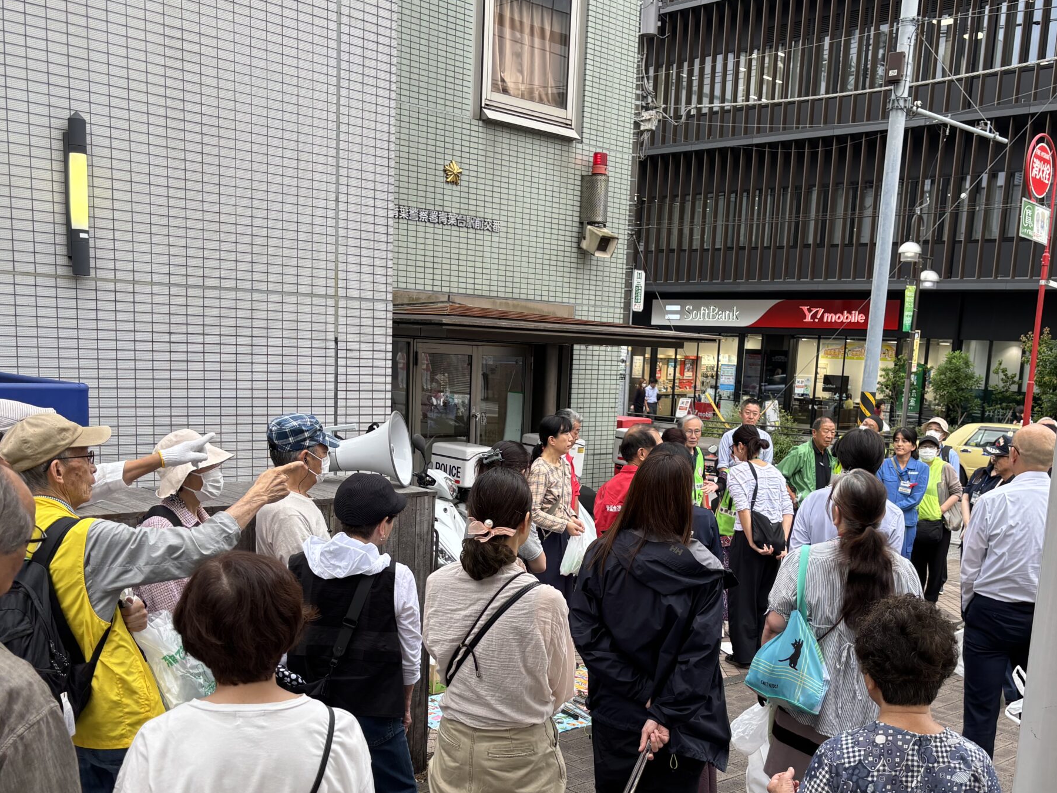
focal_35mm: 37
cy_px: 533
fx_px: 1130
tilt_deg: -10.8
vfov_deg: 38.2
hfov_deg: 50.1
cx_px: 562
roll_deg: -1.6
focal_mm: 5.96
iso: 32
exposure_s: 1/121
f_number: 1.6
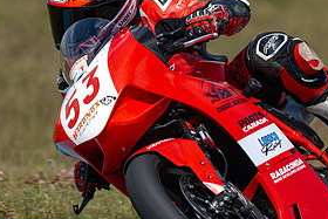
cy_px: 128
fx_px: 11340
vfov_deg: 1.1
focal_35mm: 1244
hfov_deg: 1.7
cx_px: 232
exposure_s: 1/1250
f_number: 6.3
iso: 140
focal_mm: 600
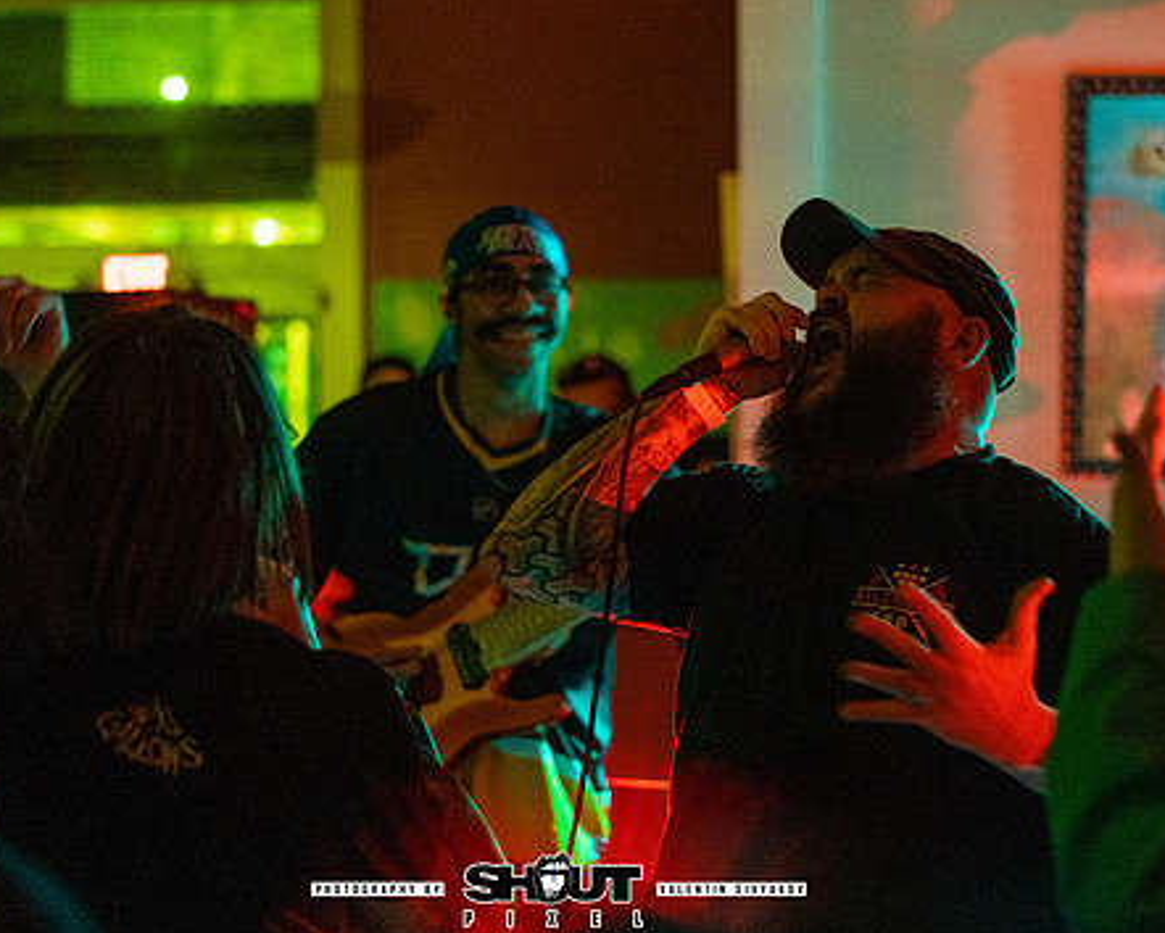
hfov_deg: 26.4
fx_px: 2484
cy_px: 403
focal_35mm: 72
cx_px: 567
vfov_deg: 21.3
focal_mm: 50
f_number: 1.8
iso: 3200
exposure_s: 1/160
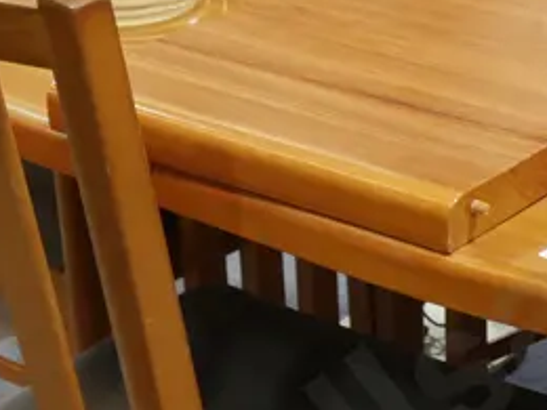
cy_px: 245
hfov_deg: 15.1
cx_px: 640
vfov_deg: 11.8
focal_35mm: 126
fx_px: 1991
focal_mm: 16
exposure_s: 1/60
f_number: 3.6
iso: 320
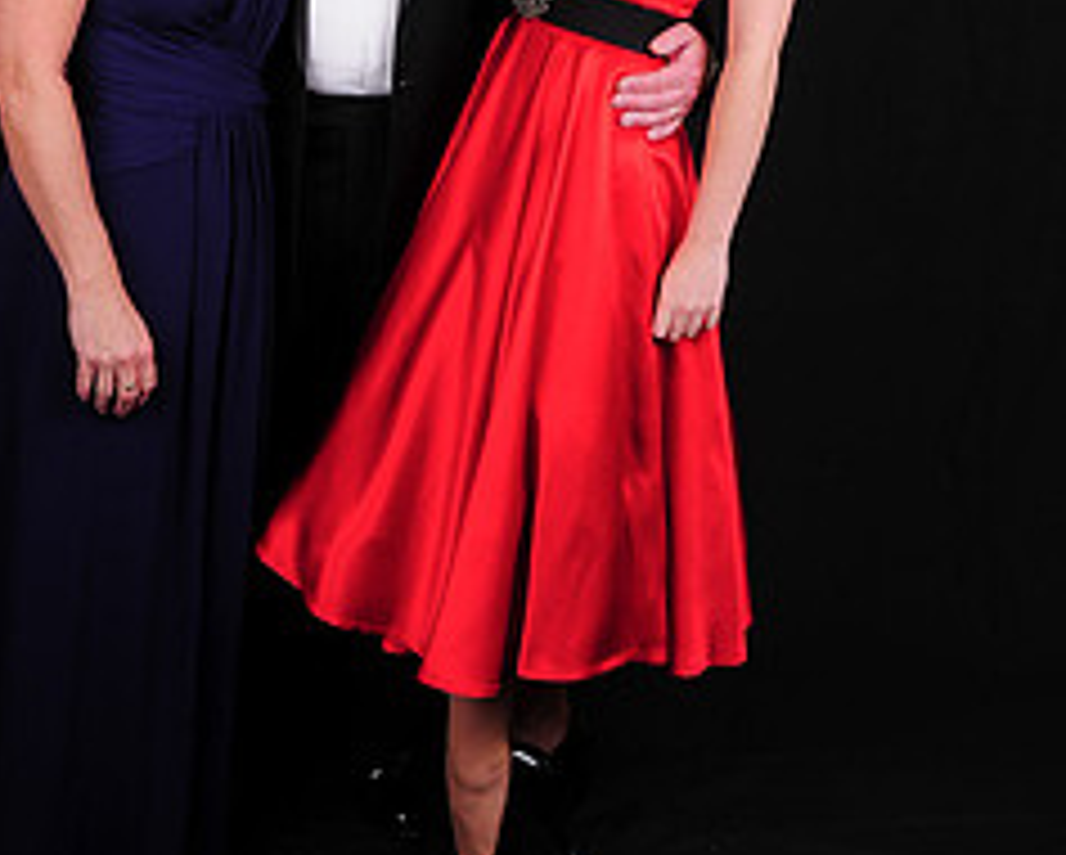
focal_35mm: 64
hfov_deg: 29.5
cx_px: 412
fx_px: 2021
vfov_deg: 23.4
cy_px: 135
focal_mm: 24
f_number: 8
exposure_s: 1/125
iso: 200
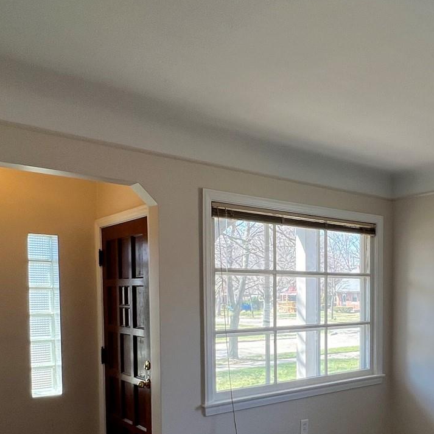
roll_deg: -0.5
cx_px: 337
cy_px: 316
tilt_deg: -1.7
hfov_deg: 47.5
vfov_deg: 48.2
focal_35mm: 33
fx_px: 468
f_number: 1.8
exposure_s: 1/120
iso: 40
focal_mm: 1.57
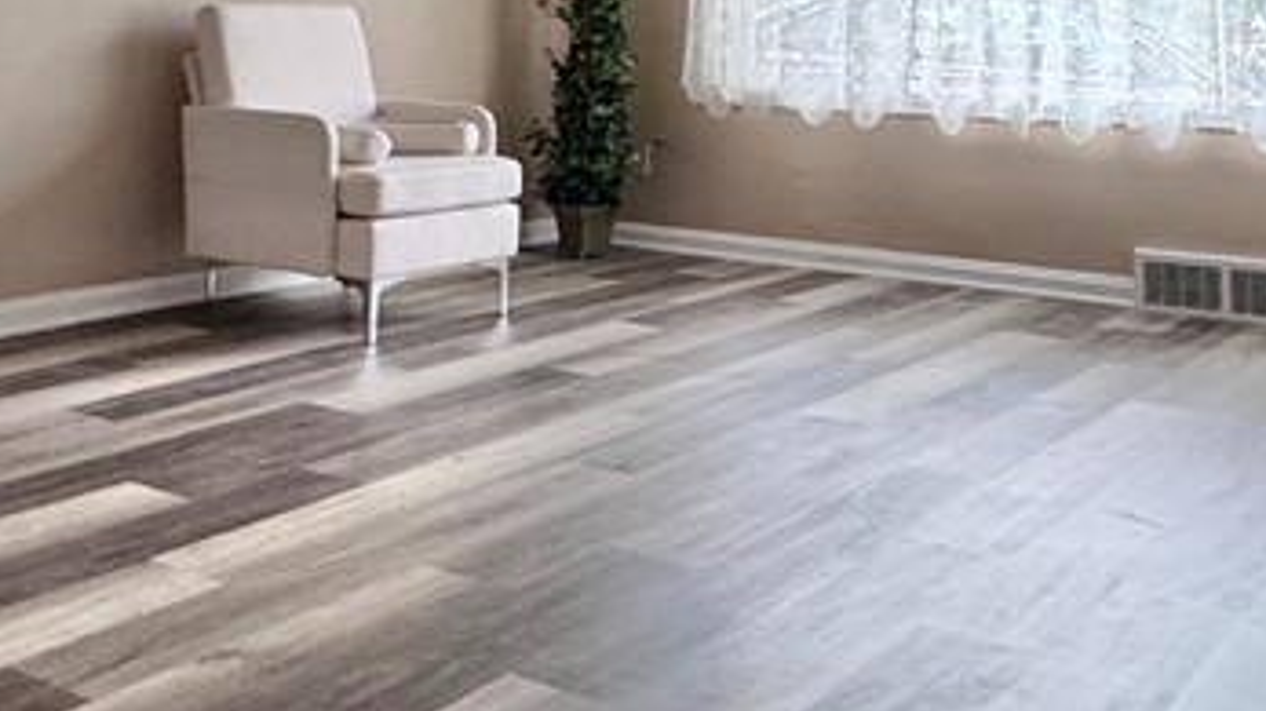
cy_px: -40
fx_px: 1510
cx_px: 522
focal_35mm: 45
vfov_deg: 24.9
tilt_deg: +2.3
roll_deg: -0.7
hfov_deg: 45.3
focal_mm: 2.22
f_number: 2.2
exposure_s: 1/120
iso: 250
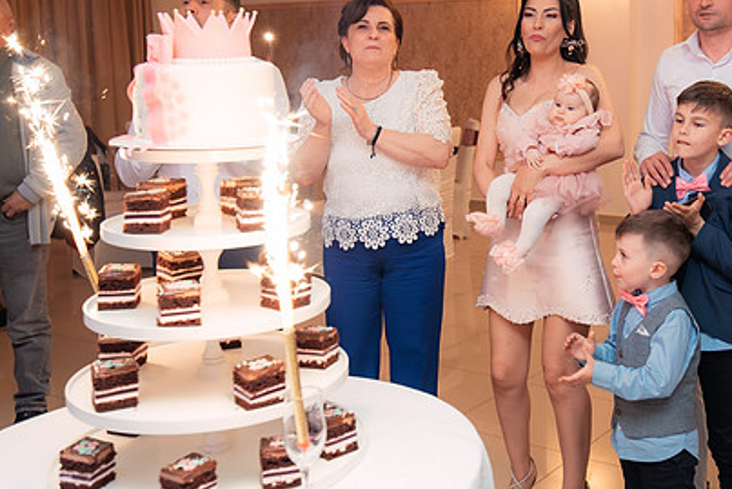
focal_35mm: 47
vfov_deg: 28.5
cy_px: 159
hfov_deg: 41.0
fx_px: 956
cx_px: 524
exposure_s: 1/200
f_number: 2.8
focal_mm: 25
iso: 1600
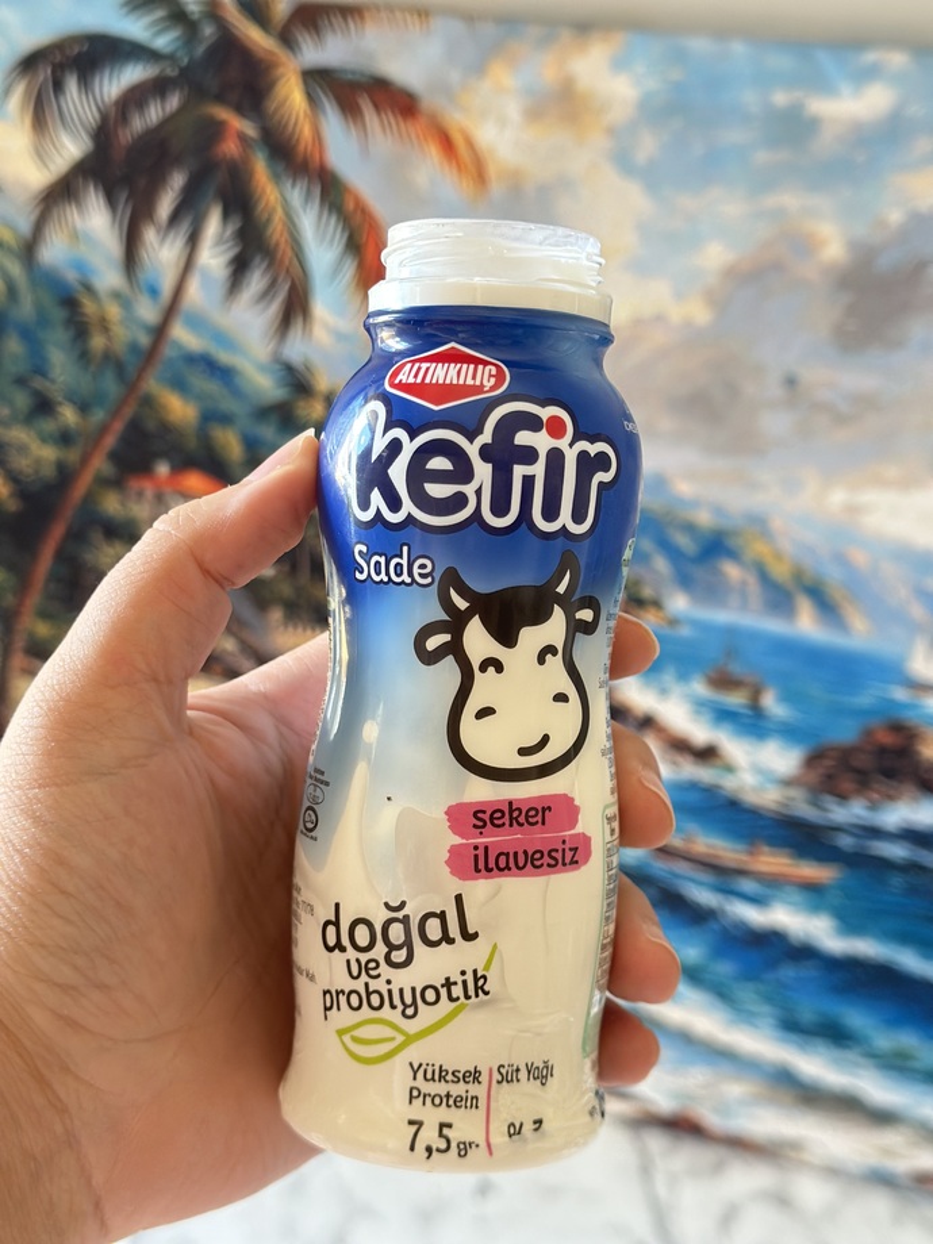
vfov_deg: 39.7
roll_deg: -0.8
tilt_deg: -29.9
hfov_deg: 30.3
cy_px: 622
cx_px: 466
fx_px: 1725
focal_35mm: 48
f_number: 1.78
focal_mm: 6.86
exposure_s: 1/60
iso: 320
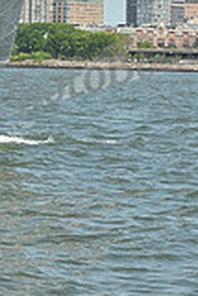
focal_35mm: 345
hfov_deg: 4.0
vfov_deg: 5.9
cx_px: -106
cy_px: -187
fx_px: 2840
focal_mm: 95
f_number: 8
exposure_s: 1/1000
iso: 320
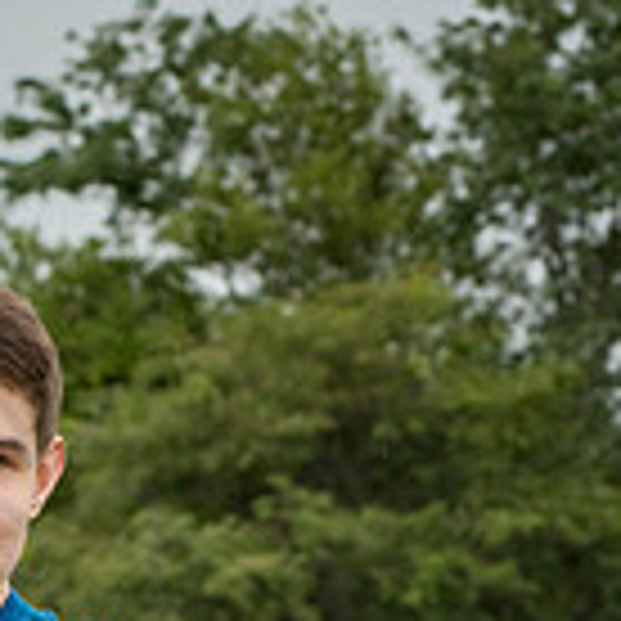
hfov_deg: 7.8
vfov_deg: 7.7
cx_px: -32
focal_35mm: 222
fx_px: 4506
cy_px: 1004
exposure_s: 1/320
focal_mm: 80
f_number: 9
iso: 640
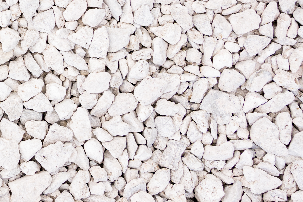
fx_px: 1043
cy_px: 9
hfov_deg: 15.3
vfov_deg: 11.0
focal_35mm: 124
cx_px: -144
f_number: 4.5
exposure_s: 1/200
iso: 400
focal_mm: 35
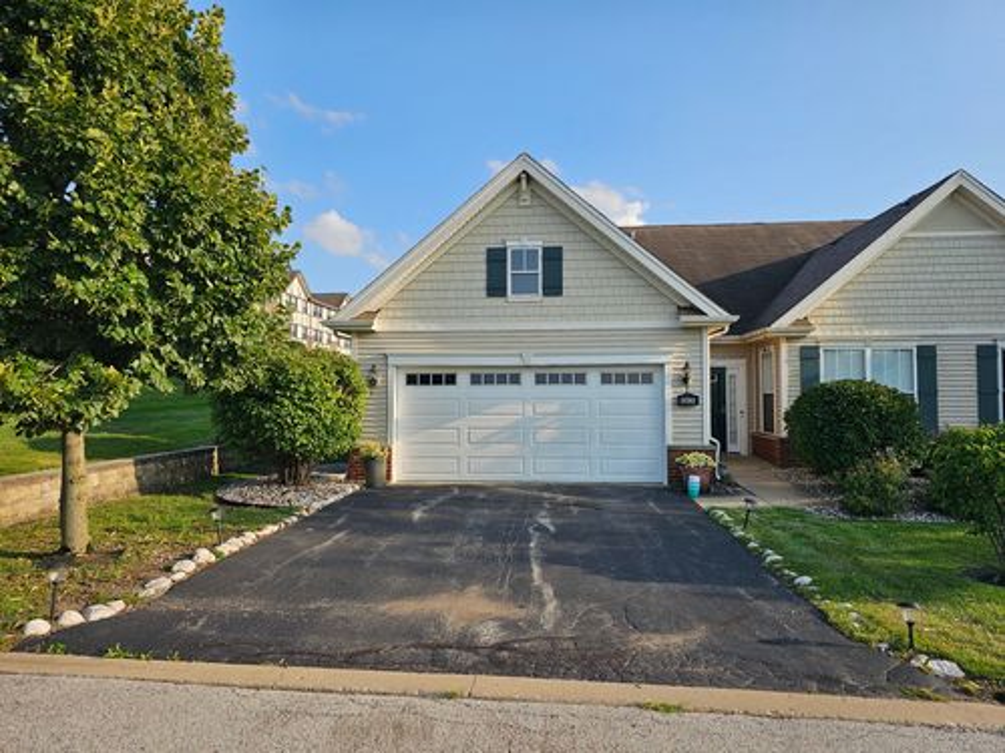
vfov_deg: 58.9
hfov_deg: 73.9
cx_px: 502
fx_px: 668
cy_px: 376
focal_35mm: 23
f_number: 1.7
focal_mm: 6.3
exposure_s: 1/485
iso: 10
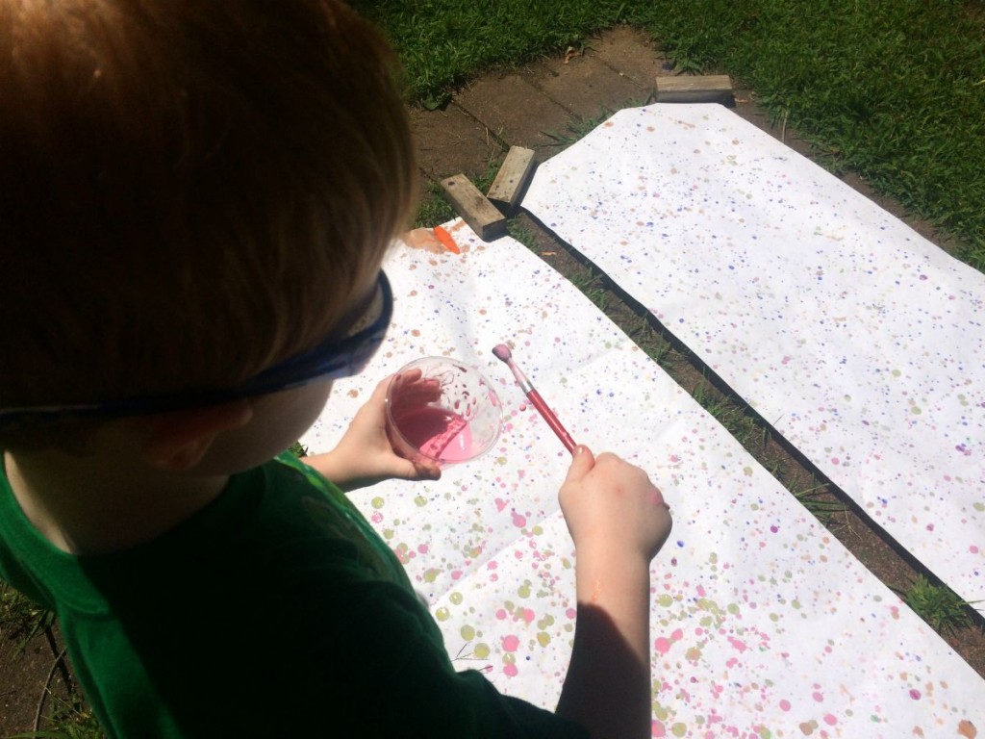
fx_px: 825
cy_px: 370
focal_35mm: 29
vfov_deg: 48.2
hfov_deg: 61.7
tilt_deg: -51.4
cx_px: 492
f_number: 2.2
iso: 32
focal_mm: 4.15
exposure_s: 1/10309
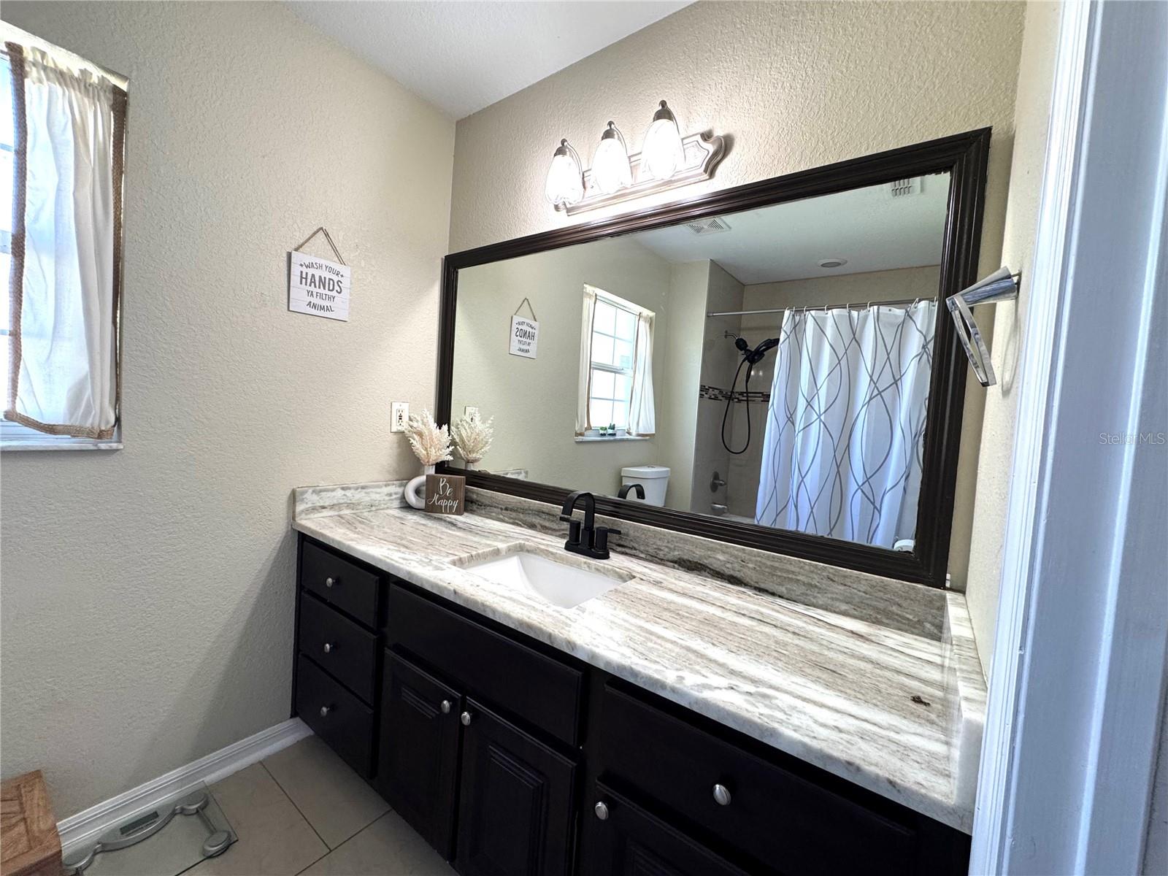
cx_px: 584
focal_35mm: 14
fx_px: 472
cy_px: 438
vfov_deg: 85.7
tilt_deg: -3.6
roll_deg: -4.2
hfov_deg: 102.1
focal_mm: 2.22
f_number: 2.2
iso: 160
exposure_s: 1/120
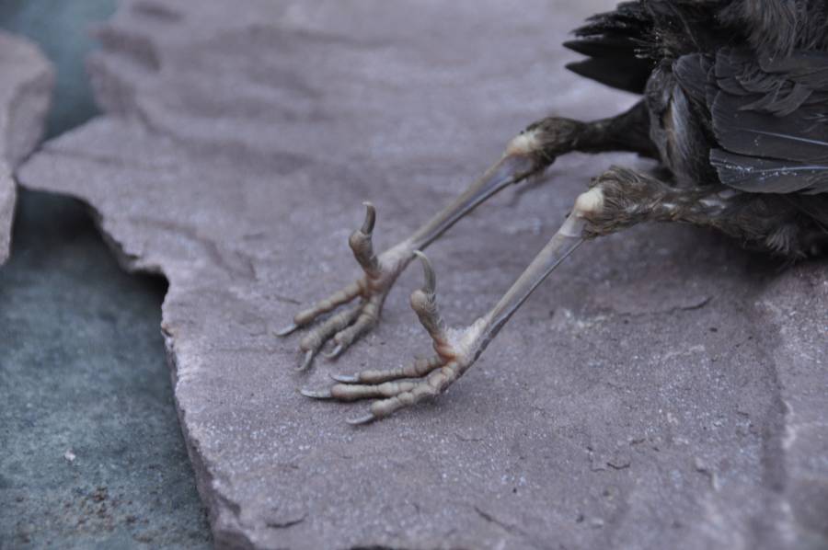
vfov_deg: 7.3
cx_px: 414
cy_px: 275
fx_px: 4308
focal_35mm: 188
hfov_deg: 11.0
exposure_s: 1/13
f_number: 5.6
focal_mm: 125
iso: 640
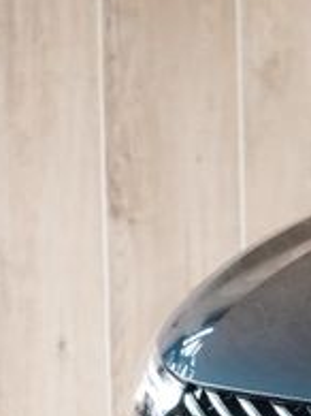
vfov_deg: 5.6
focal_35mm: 354
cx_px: 1031
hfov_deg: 4.0
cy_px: 558
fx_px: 4245
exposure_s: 1/160
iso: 6400
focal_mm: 70
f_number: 5.6
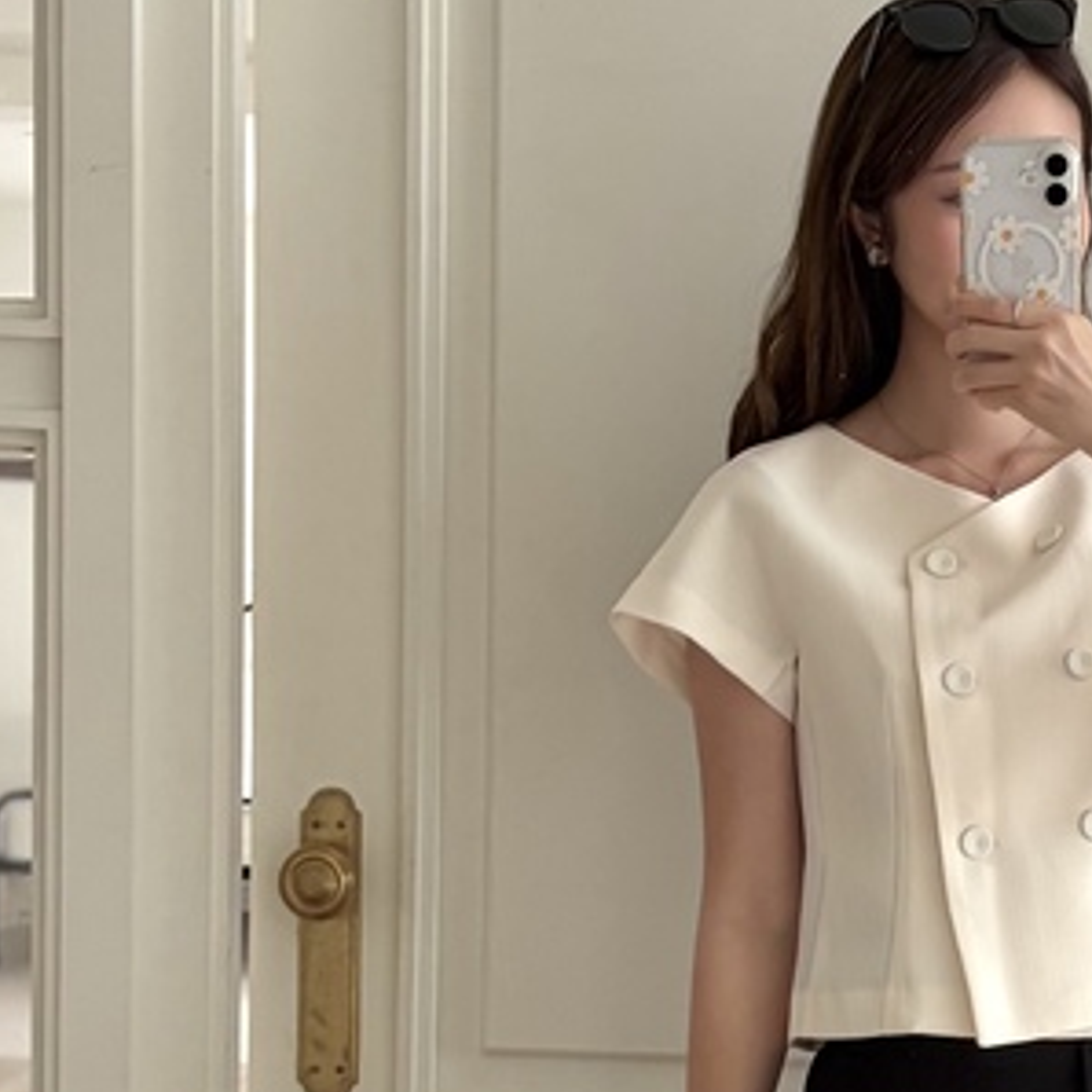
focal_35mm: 77
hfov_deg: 22.0
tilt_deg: -16.5
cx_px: 975
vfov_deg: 21.8
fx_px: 2748
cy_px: 1044
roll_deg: -0.8
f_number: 1.6
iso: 125
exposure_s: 1/68
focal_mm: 5.96
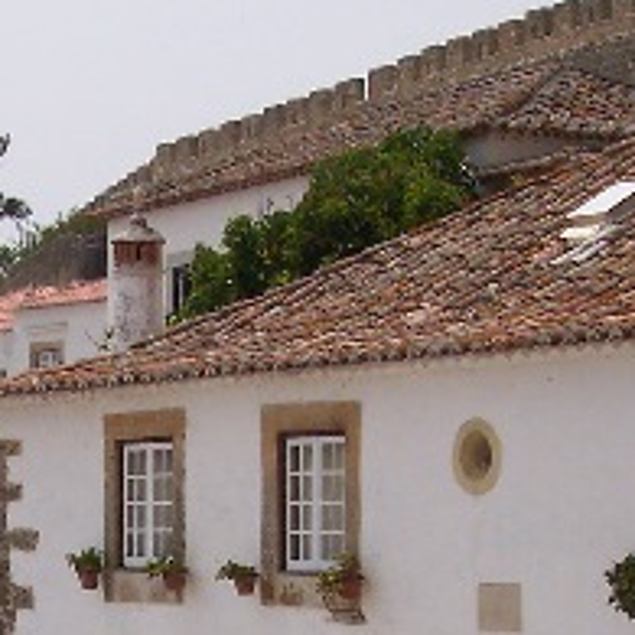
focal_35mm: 138
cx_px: -62
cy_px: 531
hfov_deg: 12.4
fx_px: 2864
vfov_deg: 12.6
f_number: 4.8
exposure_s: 1/1000
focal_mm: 8
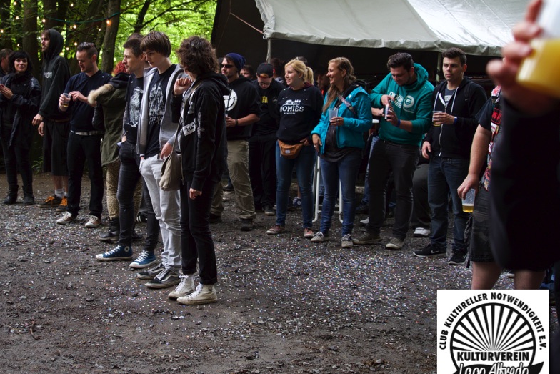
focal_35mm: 47
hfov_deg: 41.6
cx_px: 205
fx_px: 731
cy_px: 168
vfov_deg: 28.6
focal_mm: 36
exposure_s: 1/200
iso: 800
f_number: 4
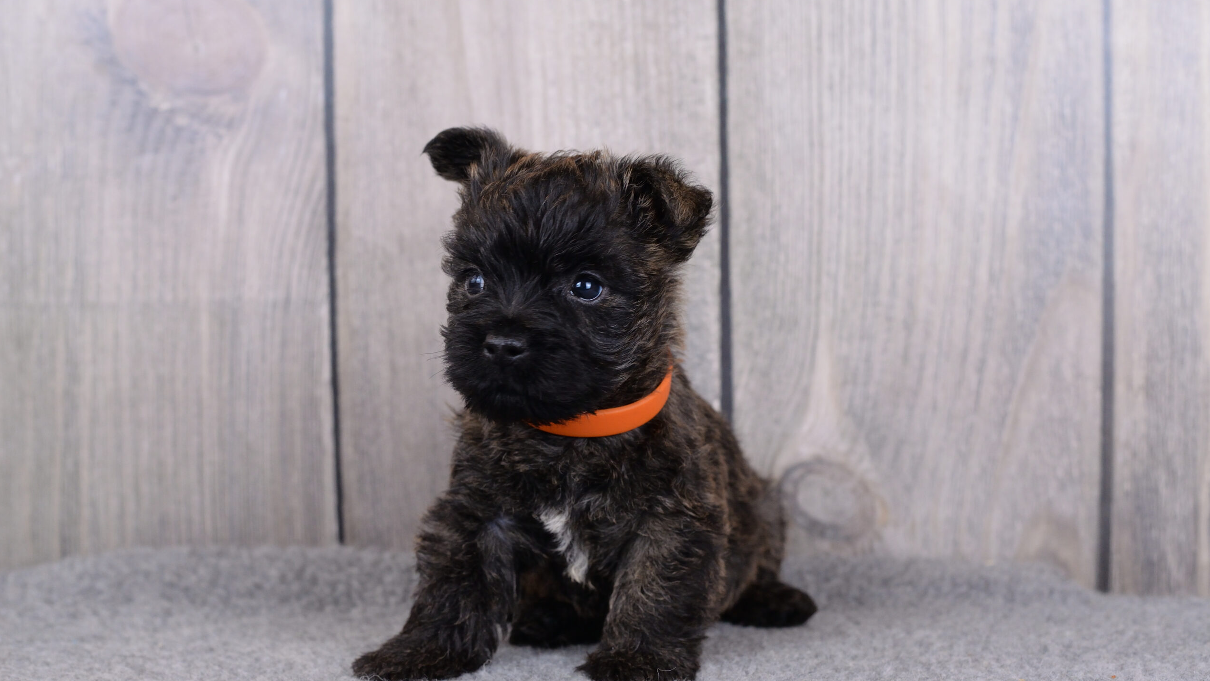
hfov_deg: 39.2
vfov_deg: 22.6
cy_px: 383
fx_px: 1701
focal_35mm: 53
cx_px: 603
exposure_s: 1/100
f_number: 5.6
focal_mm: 50
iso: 1600
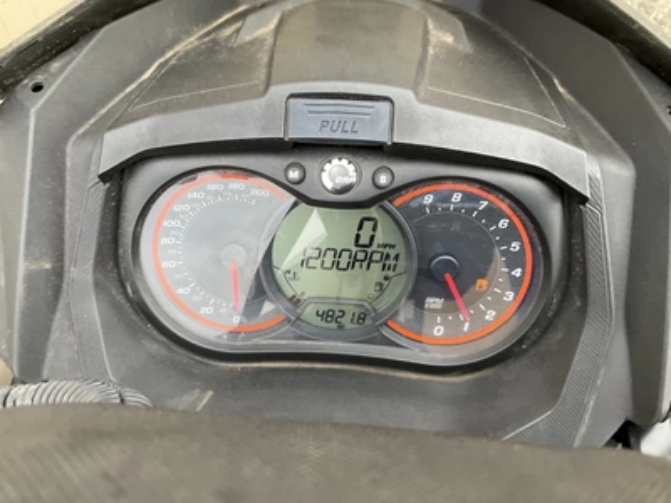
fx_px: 562
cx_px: 336
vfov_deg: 48.2
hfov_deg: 61.7
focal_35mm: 29
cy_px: 252
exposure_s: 1/132
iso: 16
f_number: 1.8
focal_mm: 3
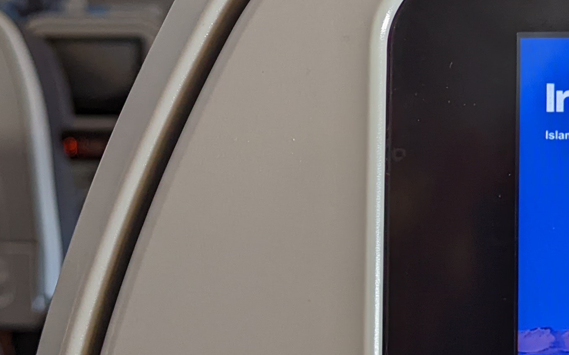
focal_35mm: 76
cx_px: 298
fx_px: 1179
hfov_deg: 27.1
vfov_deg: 17.1
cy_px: 147
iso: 618
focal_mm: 6.81
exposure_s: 1/190
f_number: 1.85
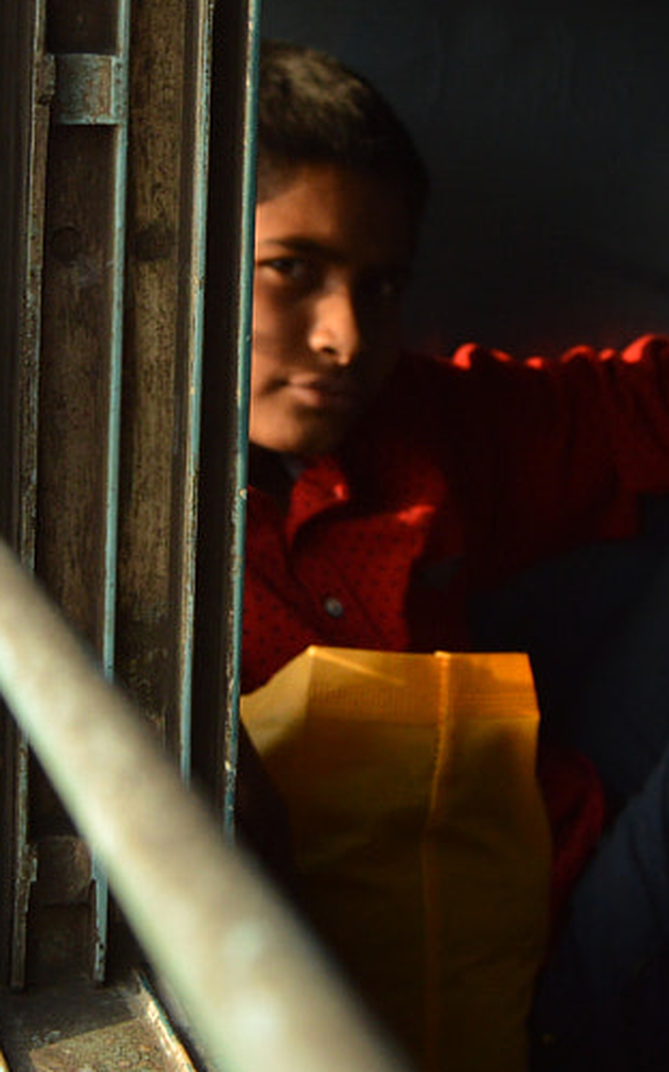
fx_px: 2570
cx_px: 71
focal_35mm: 88
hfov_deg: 14.7
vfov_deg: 23.4
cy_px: 302
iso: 250
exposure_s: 1/800
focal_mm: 18
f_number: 4
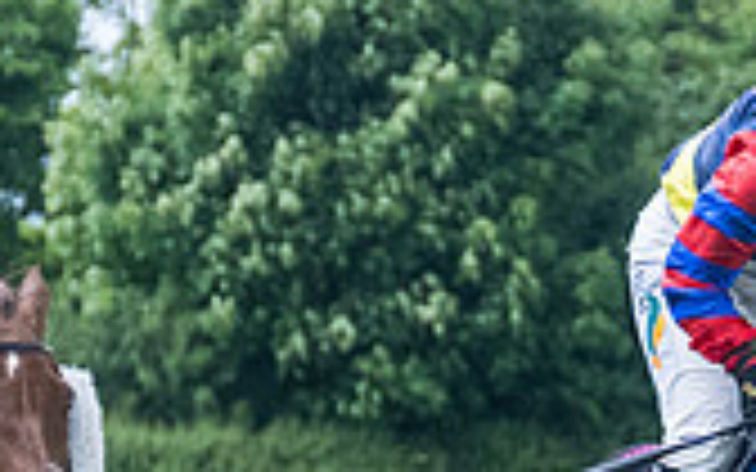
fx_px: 12960
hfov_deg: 3.3
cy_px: 591
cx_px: 386
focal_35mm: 629
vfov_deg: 2.1
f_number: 4
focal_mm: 98
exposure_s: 1/1600
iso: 2000
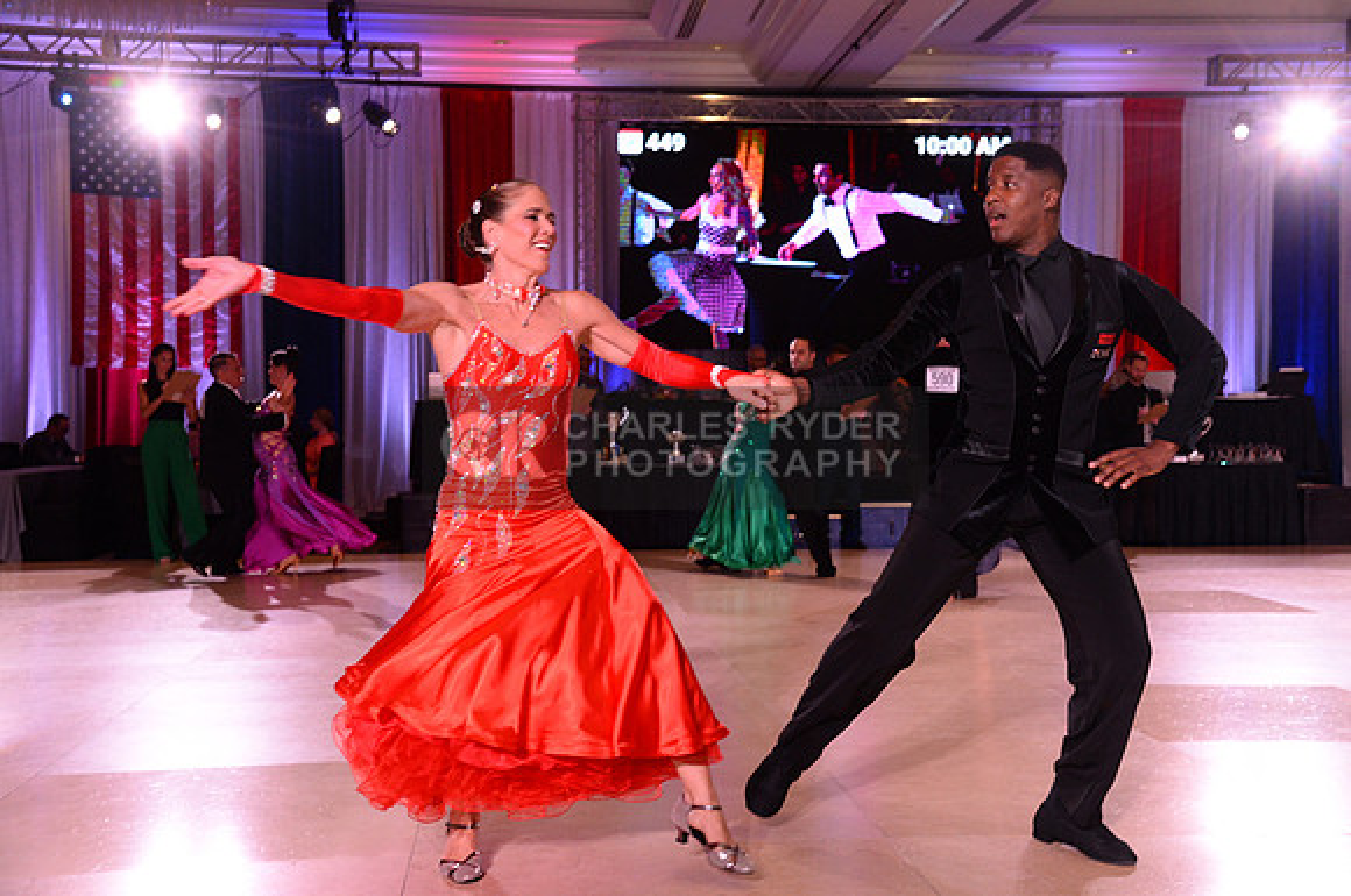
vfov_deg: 29.2
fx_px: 1724
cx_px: 676
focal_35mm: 46
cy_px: 448
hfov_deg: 42.8
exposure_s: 1/250
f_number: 7.1
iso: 2500
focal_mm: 46
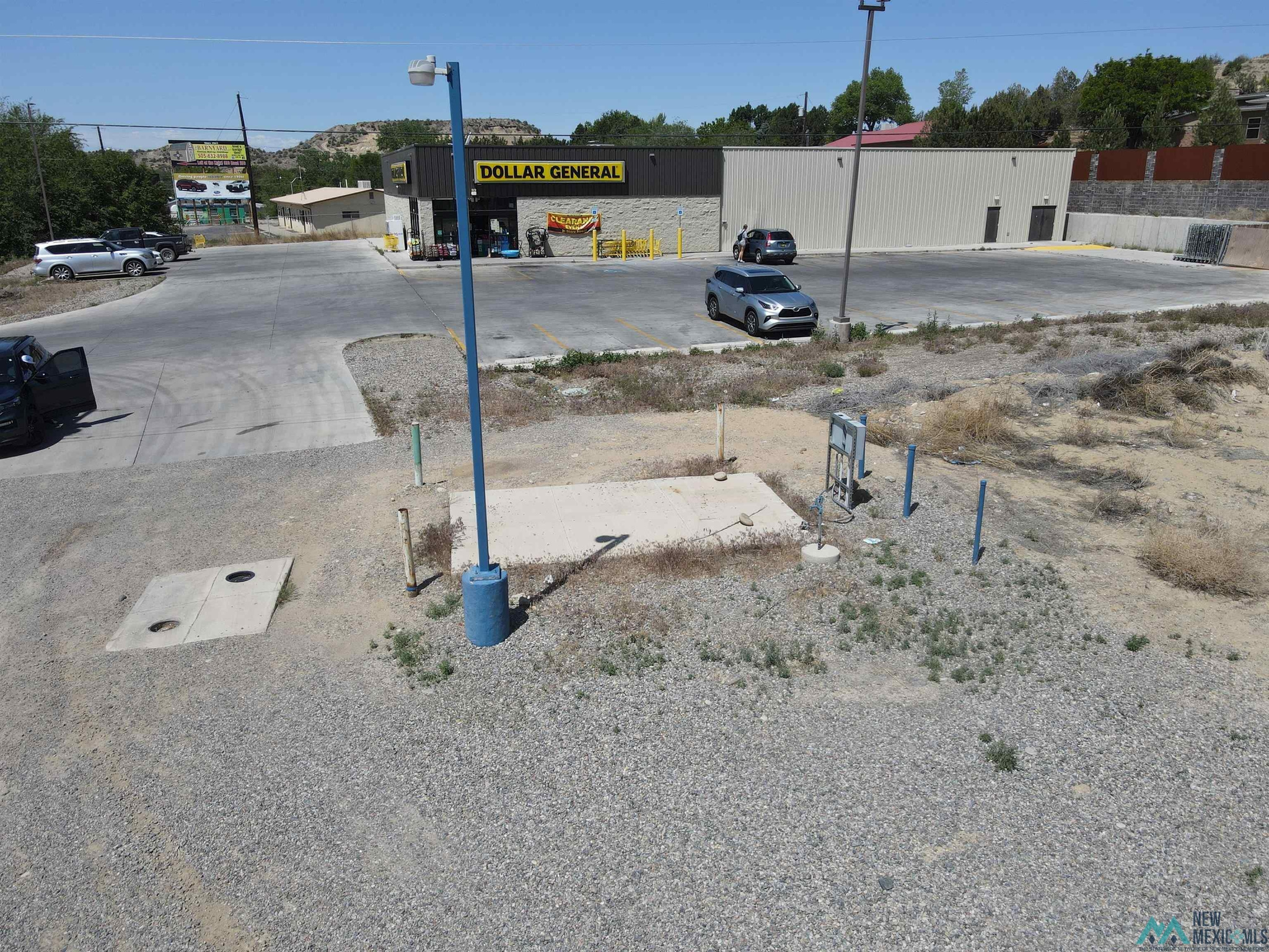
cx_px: 634
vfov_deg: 56.8
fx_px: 880
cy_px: 476
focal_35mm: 24
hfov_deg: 71.6
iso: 100
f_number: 2.8
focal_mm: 4.5
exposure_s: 1/1250
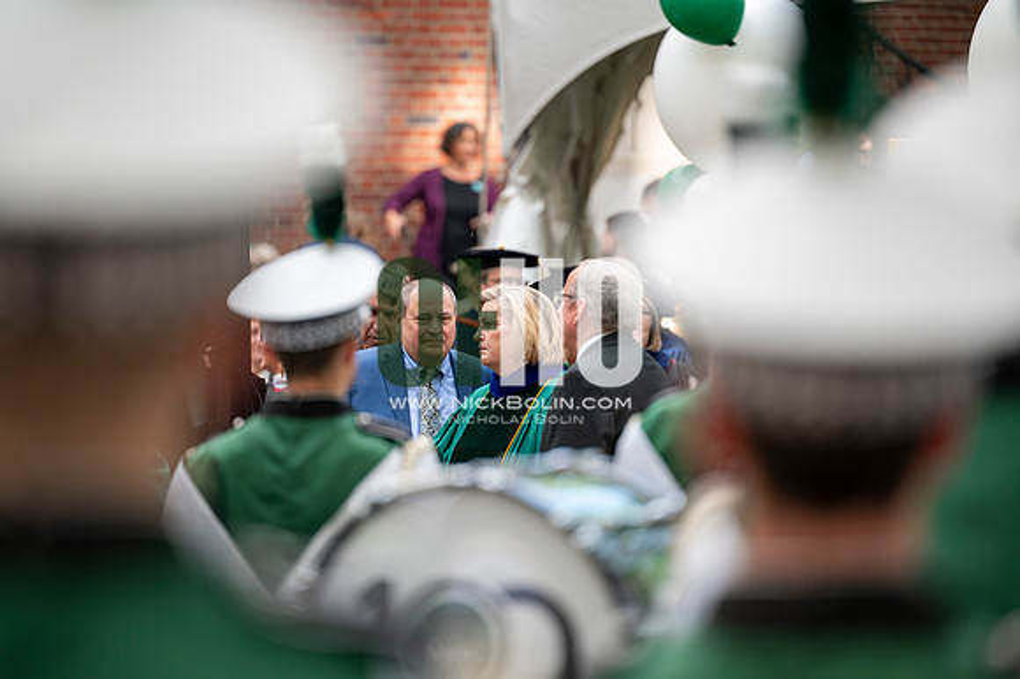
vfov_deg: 6.9
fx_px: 5663
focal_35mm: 200
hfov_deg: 10.3
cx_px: 510
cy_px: 340
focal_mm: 200
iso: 800
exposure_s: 1/1000
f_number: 2.8
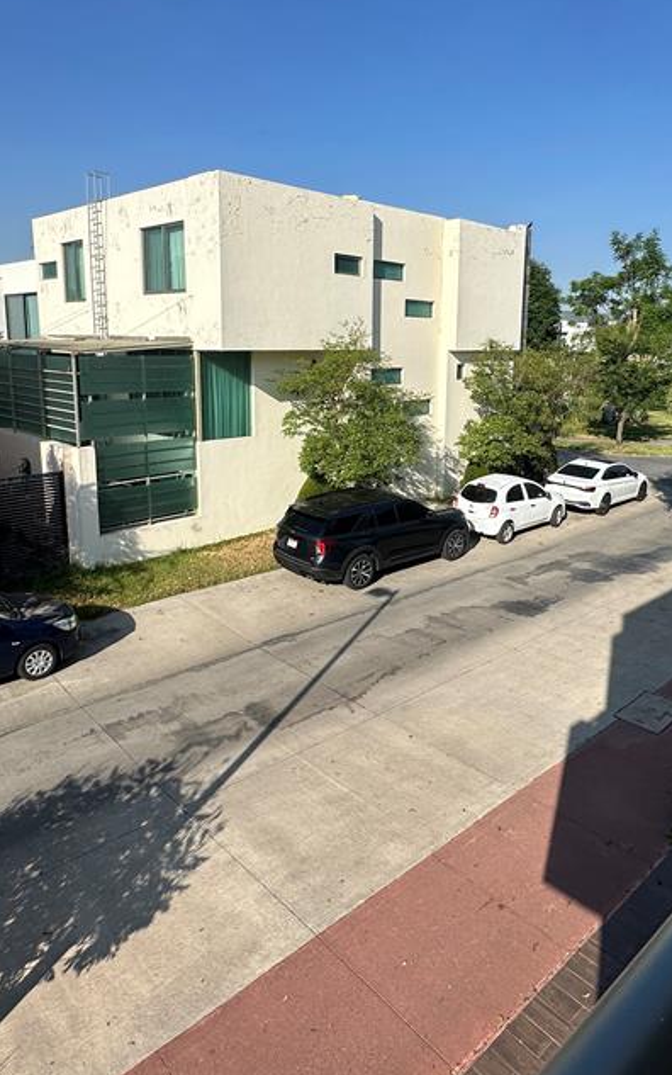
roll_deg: -1.1
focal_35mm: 24
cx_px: 378
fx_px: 703
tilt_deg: -9.8
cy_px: 464
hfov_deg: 51.0
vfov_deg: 74.4
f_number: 2.2
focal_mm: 2.22
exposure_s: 1/2564
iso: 50
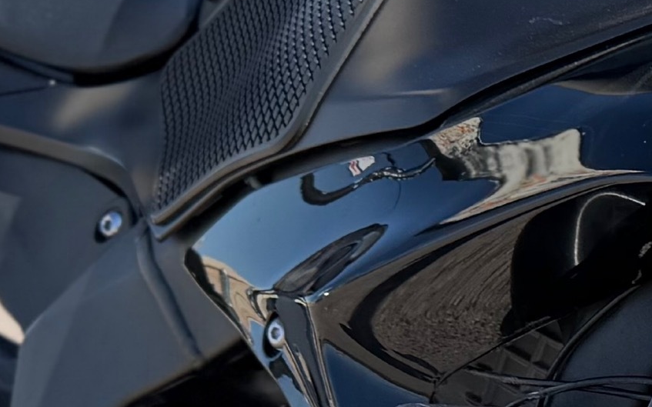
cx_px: 1080
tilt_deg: -12.3
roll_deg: +1.5
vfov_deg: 9.1
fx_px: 2523
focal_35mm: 142
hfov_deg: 13.5
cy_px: 491
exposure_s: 1/2370
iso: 80
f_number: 1.78
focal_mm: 6.76
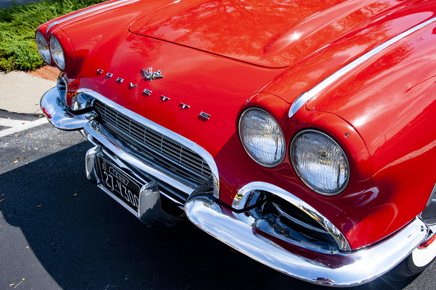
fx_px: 411
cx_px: 218
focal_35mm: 34
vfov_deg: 38.8
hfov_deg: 55.8
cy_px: 145
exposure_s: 1/2000
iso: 1600
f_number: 10
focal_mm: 34
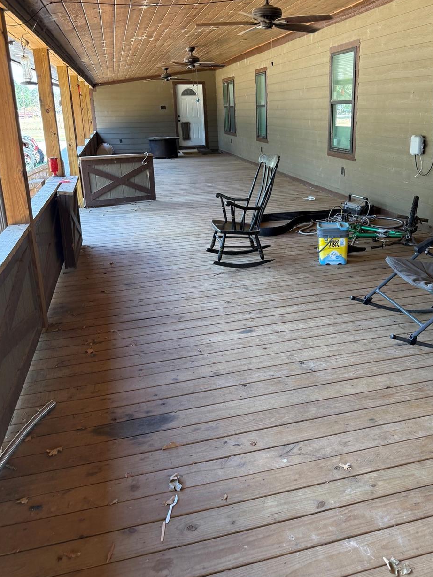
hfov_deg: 46.5
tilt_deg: -13.9
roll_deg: +0.6
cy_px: 251
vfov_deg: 59.7
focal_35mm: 30
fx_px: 500
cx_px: 262
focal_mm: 6.76
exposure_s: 1/164
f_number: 1.78
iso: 125
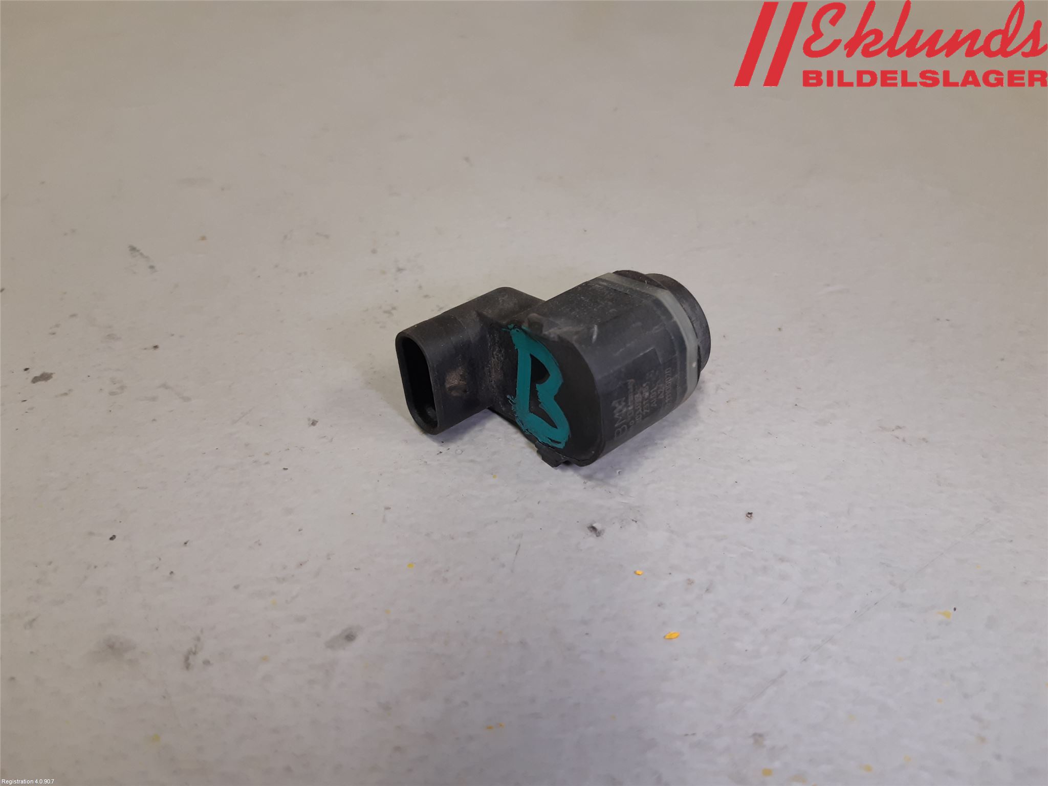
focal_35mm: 26
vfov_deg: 53.1
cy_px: 393
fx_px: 787
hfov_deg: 67.3
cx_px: 524
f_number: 1.7
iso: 125
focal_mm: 3.93
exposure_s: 1/50
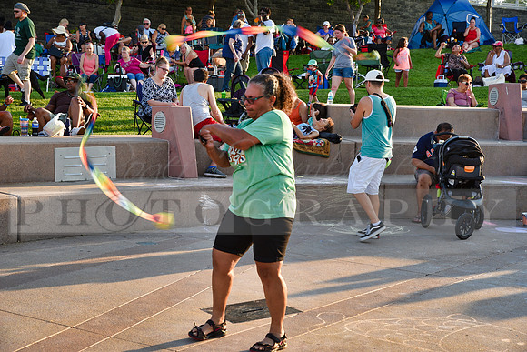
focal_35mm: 62
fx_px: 908
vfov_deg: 21.9
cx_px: 264
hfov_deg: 32.4
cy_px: 176
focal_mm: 62
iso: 200
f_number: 6.3
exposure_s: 1/160
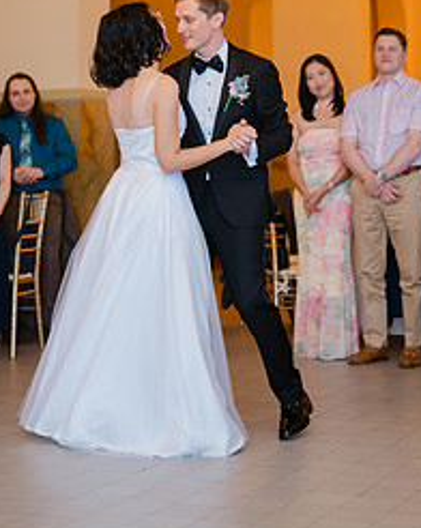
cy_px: 148
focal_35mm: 86
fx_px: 1343
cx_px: 168
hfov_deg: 17.8
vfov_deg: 22.1
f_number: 1.8
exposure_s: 1/125
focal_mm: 50
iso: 320
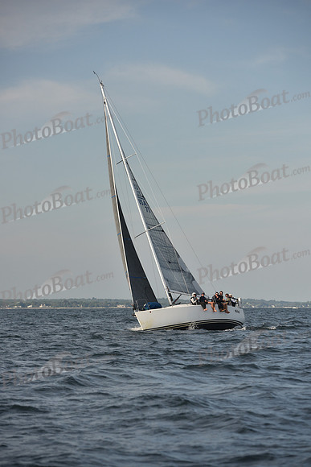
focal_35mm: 140
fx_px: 1813
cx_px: 156
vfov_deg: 14.7
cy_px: 234
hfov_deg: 9.8
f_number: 5
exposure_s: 1/800
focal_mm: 140
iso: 250
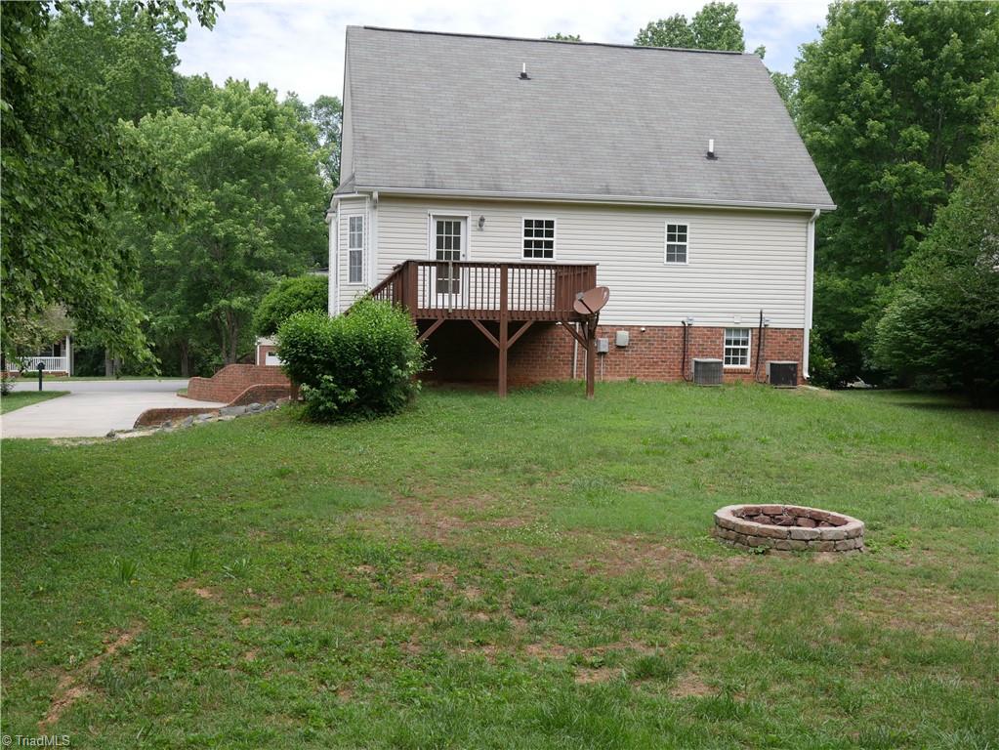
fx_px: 1097
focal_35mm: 38
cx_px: 500
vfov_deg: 37.7
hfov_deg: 49.0
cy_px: 375
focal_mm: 19
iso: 200
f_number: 7.1
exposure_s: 1/320
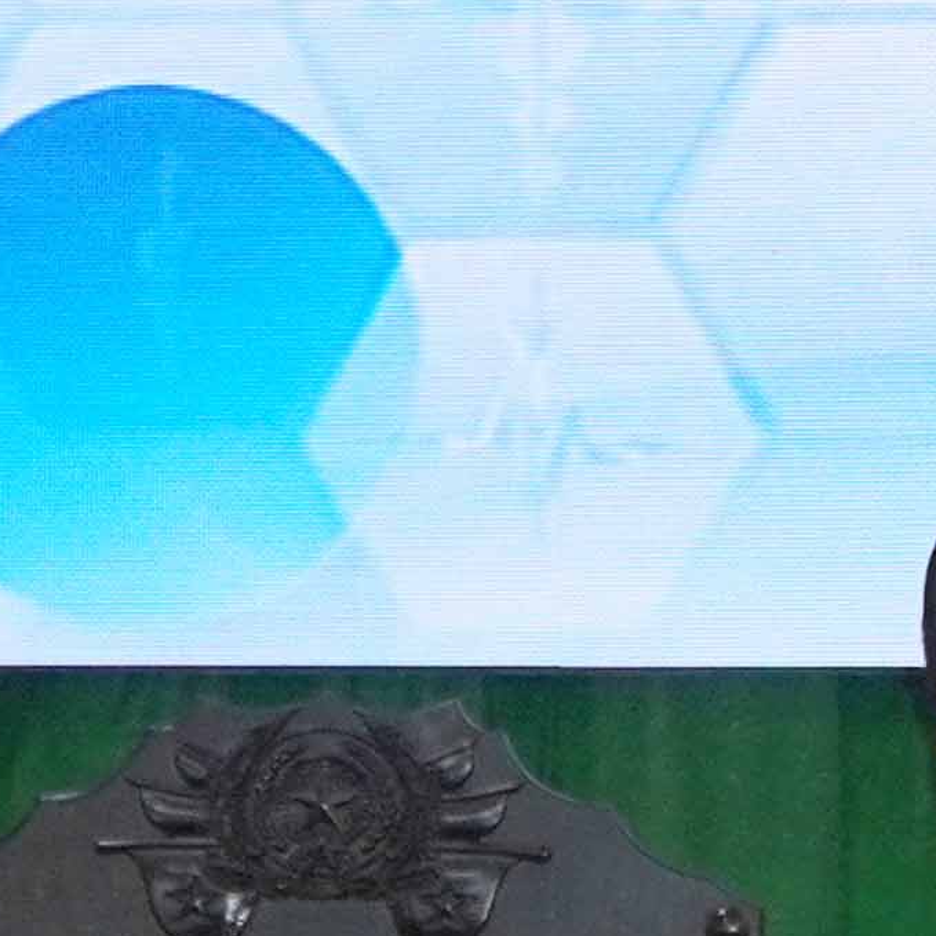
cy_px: 167
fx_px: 15898
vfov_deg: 3.4
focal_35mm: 520
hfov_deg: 3.3
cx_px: 2275
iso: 400
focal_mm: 47
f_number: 4
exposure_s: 1/160
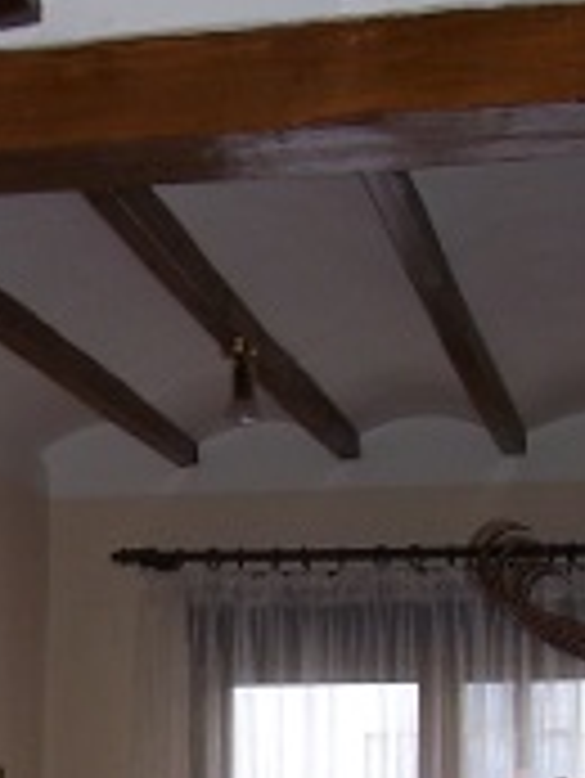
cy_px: 672
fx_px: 2363
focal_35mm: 105
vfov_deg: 18.5
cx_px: 144
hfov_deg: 14.1
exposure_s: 1/60
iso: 80
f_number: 2.7
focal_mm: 5.6
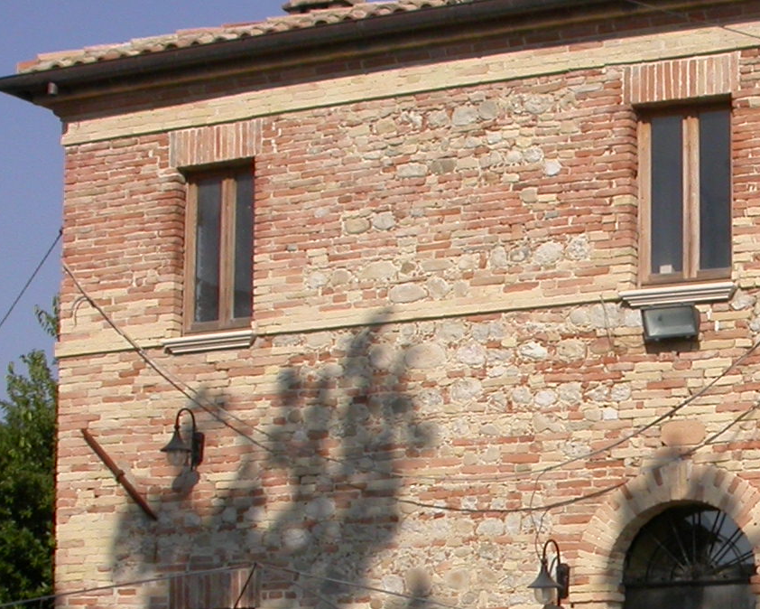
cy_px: 502
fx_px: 2430
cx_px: 820
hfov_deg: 17.2
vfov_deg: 14.2
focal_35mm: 108
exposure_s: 1/466
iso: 100
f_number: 7.7
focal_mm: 8.6
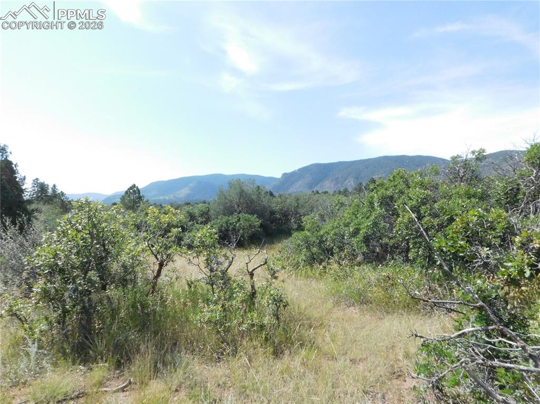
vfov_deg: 58.8
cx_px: 270
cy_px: 202
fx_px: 359
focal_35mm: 23
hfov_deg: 74.0
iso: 800
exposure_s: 1/1500
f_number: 6
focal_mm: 4
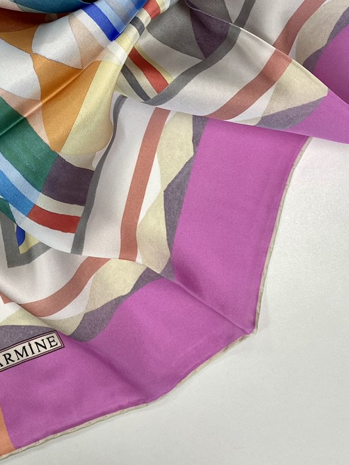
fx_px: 658
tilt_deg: -84.9
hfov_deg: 29.1
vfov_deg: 37.4
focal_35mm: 49
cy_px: 90
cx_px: 76
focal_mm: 4.25
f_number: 1.8
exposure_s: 1/100
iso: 80
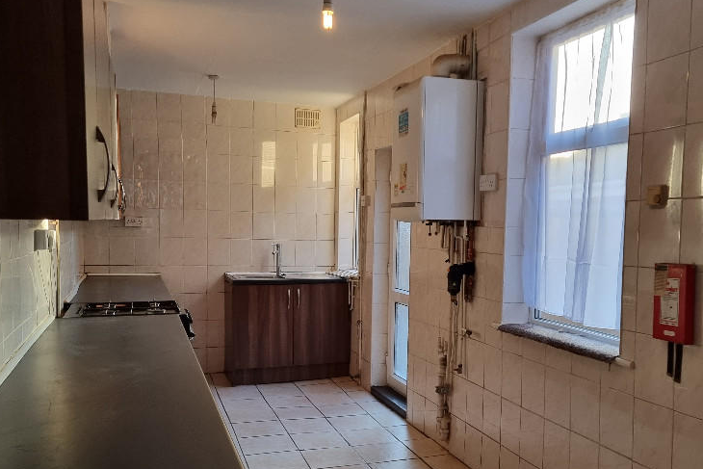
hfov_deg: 54.4
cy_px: 279
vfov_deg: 37.7
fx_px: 684
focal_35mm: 35
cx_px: 372
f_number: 1.8
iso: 250
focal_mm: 6.7
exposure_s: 1/100
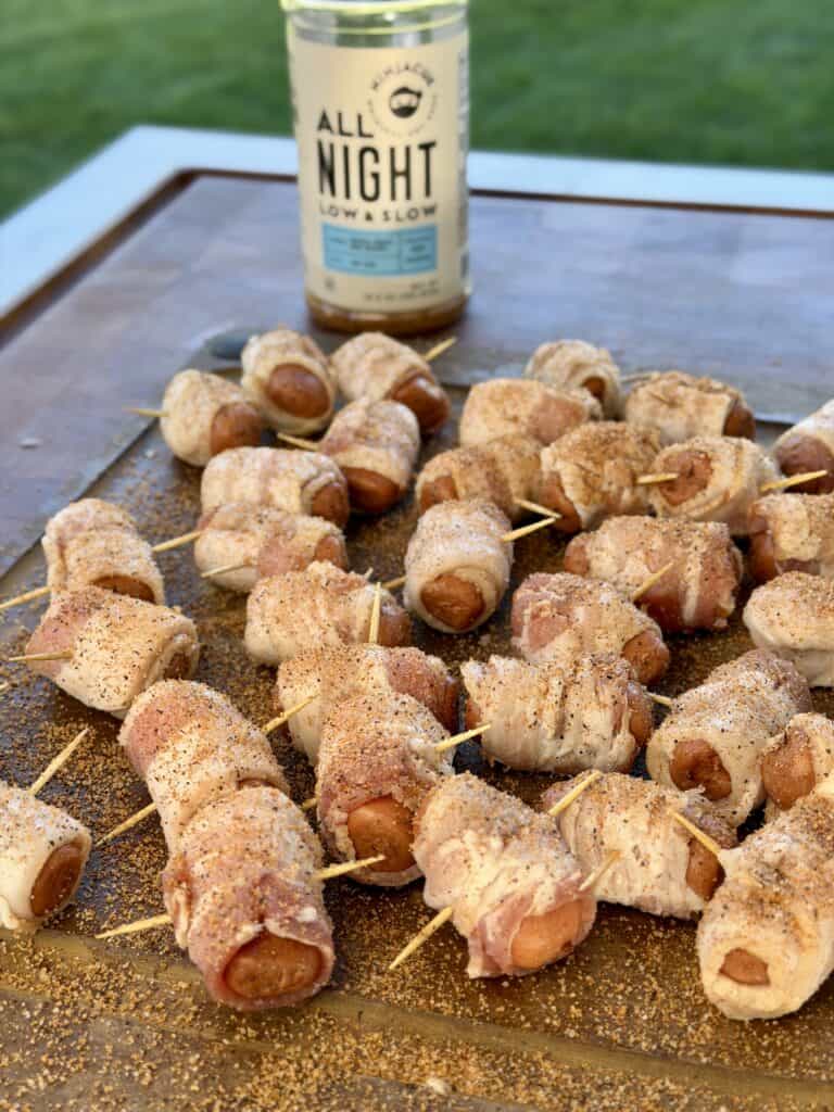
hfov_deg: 30.3
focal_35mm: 48
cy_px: 556
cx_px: 417
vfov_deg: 39.7
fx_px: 1542
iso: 64
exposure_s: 1/530
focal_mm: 6.76
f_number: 1.78
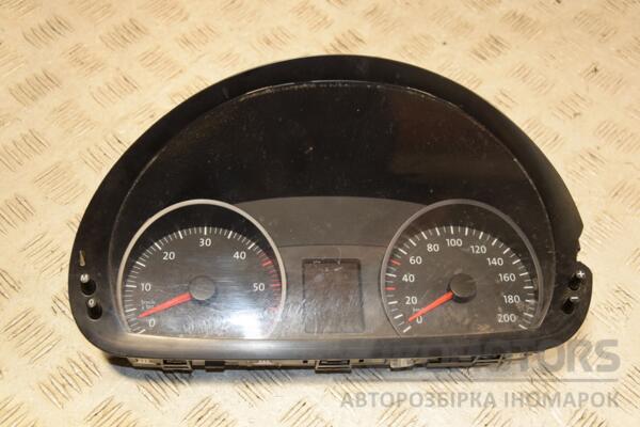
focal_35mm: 48
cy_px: 214
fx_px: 853
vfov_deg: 28.1
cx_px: 320
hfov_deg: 41.1
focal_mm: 32
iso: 800
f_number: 5
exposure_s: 1/125
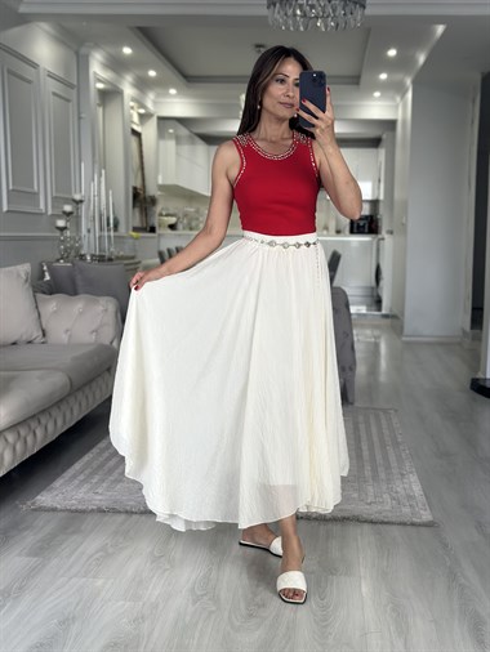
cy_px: 326
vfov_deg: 39.6
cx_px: 245
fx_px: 905
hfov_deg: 30.3
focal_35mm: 48
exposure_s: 1/60
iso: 160
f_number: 1.78
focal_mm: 6.86
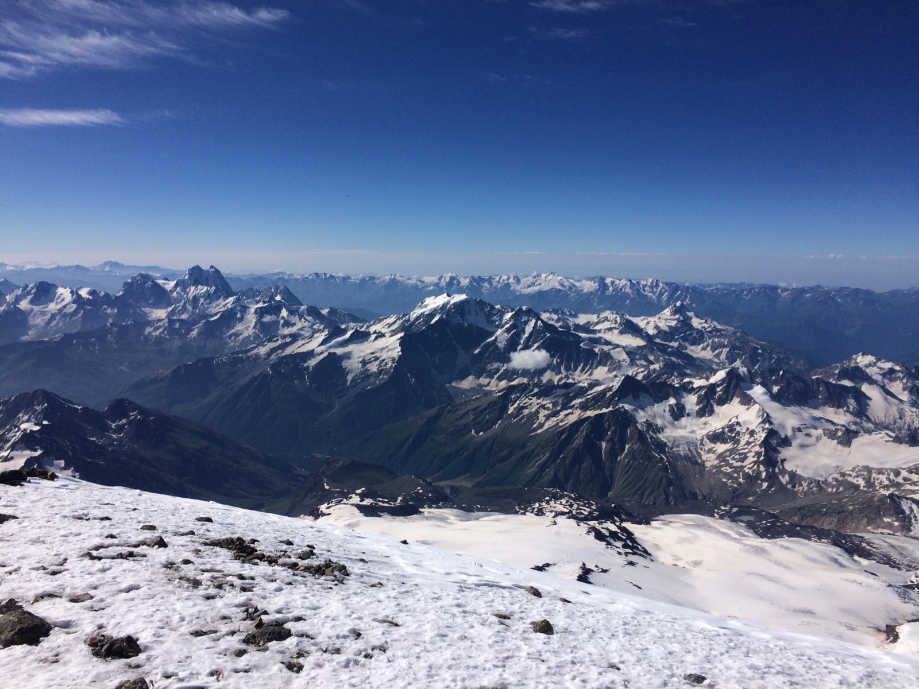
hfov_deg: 61.7
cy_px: 344
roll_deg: +0.8
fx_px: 770
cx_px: 460
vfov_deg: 48.2
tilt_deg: -7.9
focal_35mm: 29
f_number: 2.2
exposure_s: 1/6849
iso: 32
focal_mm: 4.15
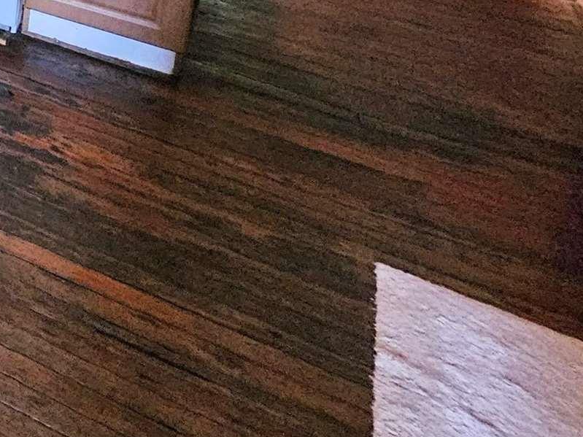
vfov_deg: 21.5
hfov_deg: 21.4
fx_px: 842
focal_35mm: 50
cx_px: -502
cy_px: -304
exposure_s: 1/24
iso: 640
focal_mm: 2.2
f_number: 2.2
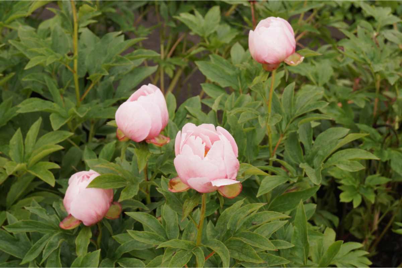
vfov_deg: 16.6
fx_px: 921
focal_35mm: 82
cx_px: 201
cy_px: 134
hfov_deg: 24.6
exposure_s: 1/100
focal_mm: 55
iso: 400
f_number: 11
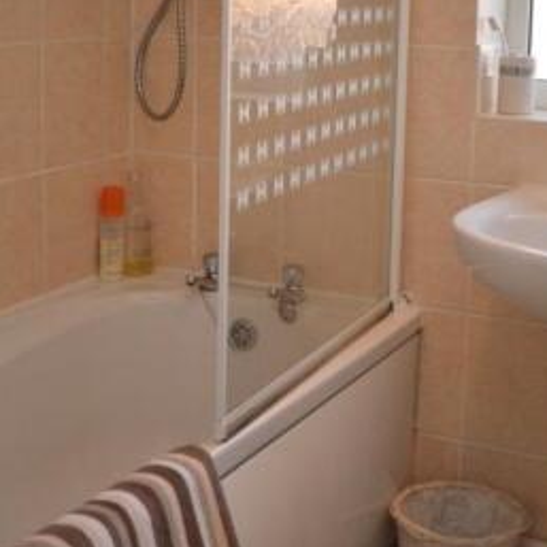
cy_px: 134
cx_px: 287
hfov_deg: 26.5
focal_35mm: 65
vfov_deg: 26.1
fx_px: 1162
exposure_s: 1/60
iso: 500
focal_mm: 20
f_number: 5.6
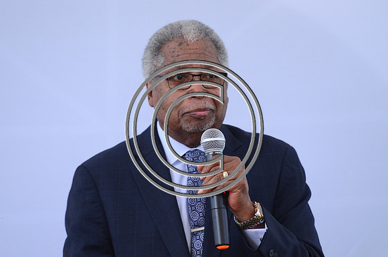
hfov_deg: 7.1
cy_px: 128
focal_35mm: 292
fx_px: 3146
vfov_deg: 4.7
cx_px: 194
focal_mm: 195
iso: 800
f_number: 2.8
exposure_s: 1/200
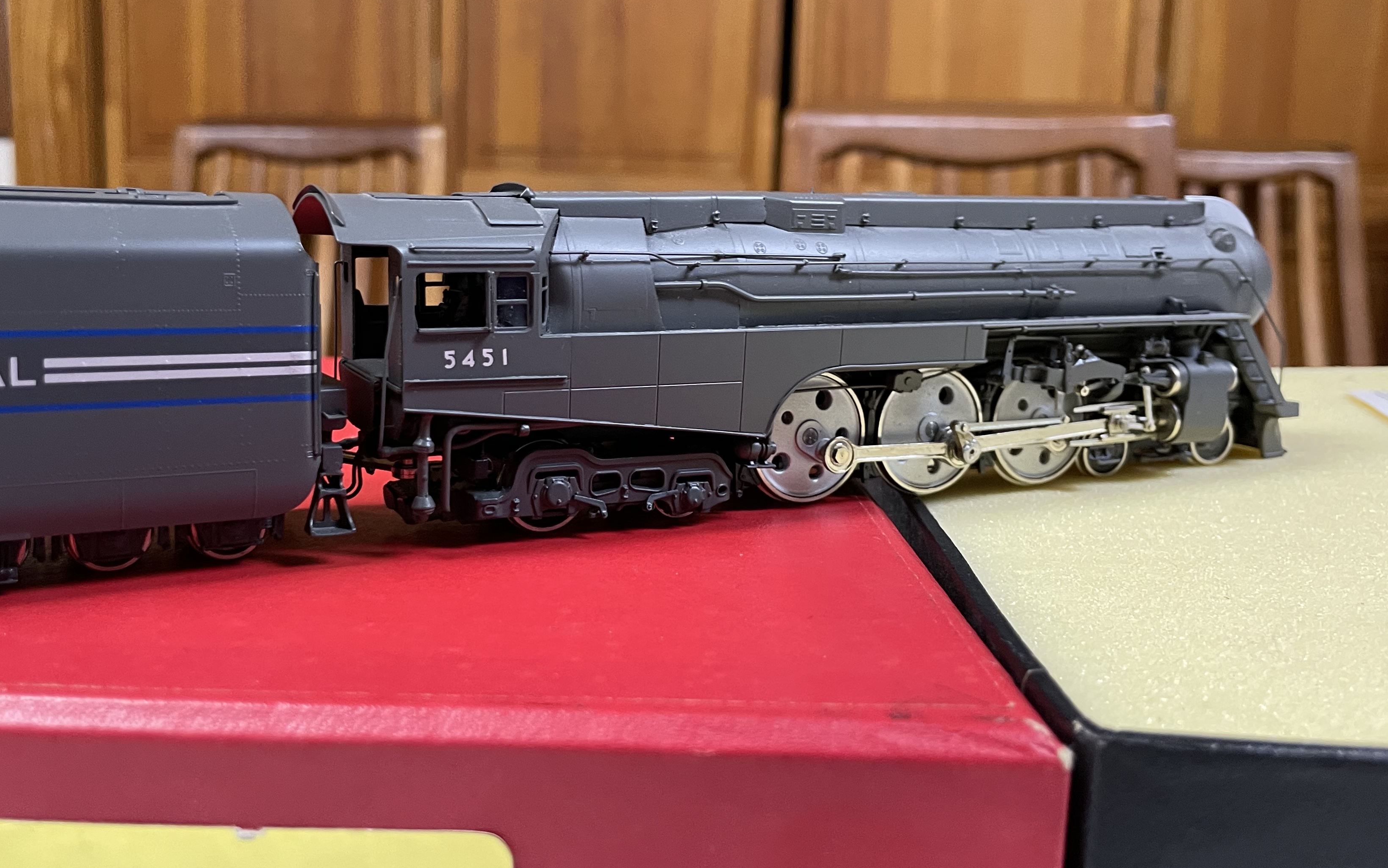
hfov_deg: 56.5
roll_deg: -2.0
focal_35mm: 34
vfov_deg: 37.2
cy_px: 380
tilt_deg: -8.1
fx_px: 1286
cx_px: 590
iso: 200
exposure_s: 1/60
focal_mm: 4.2
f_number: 1.6
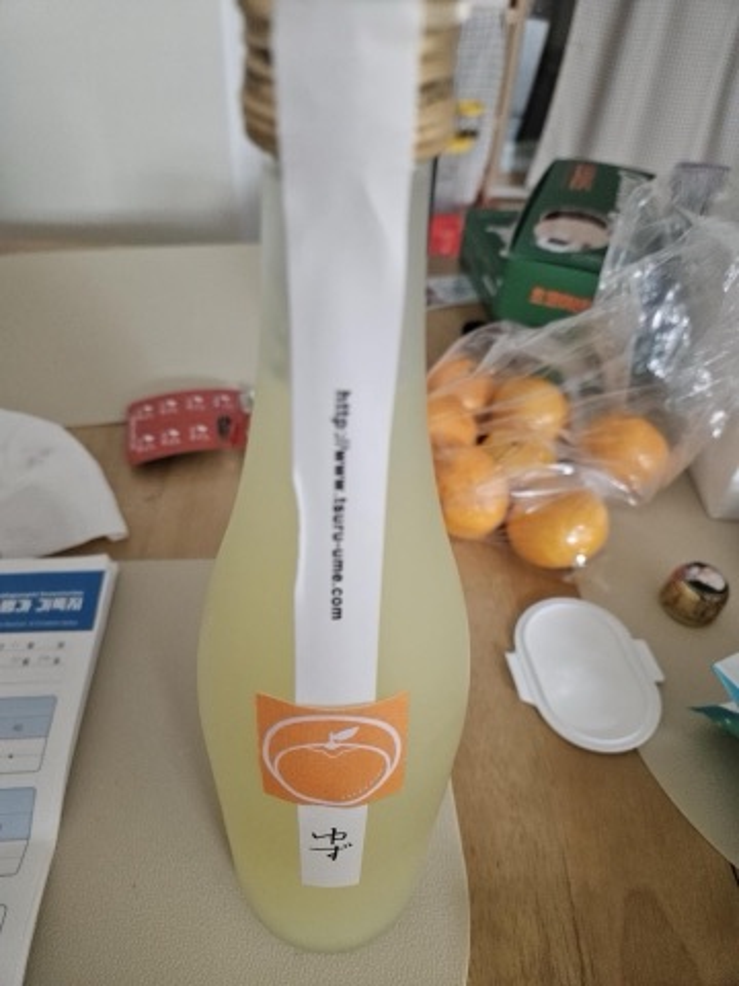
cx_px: 370
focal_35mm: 23
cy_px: 493
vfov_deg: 73.9
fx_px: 655
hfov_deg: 58.9
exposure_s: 1/60
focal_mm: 5.4
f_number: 1.8
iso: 640
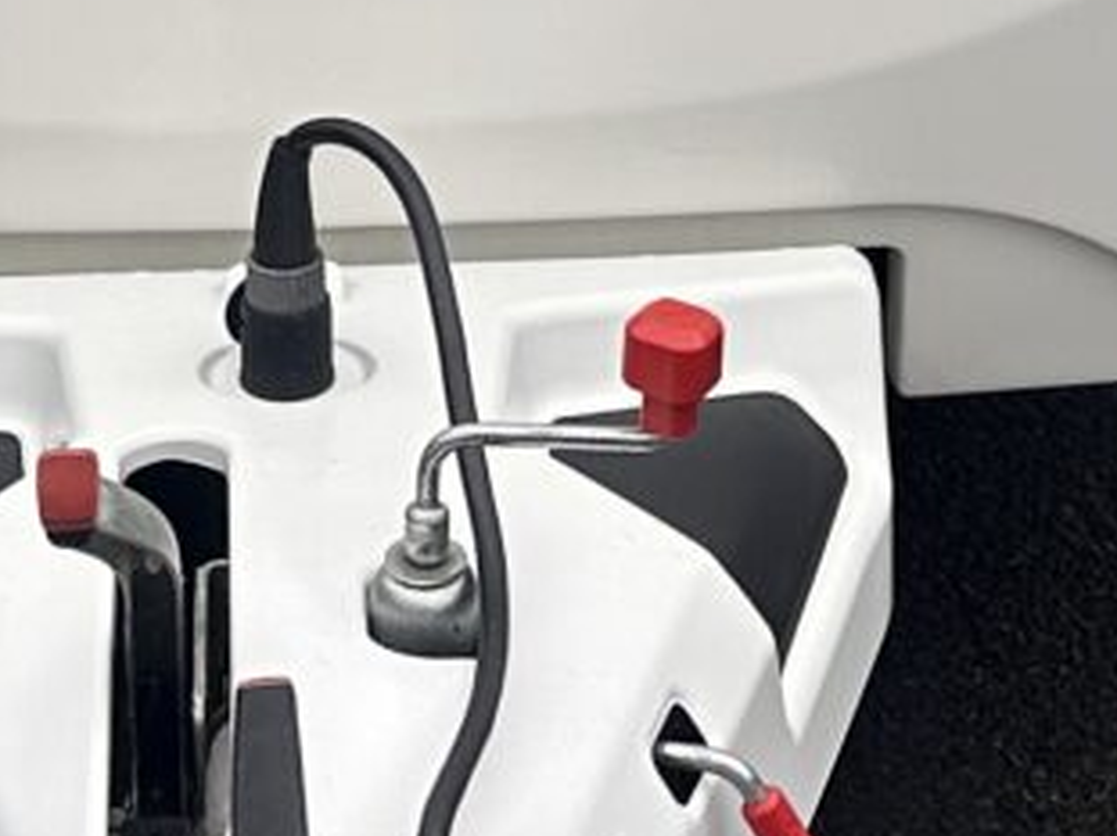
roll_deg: +0.4
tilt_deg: -12.7
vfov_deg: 8.7
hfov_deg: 12.5
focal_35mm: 158
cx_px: 424
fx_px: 5096
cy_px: -976
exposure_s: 1/745
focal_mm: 6.86
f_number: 1.78
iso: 80
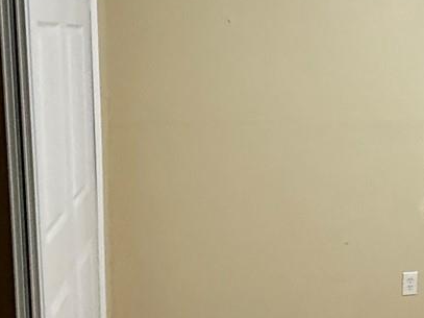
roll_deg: -3.0
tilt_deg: -9.1
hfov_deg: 32.0
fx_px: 673
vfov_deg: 26.5
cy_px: 145
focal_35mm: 55
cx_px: 431
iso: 640
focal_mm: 2.22
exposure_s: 1/60
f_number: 2.2
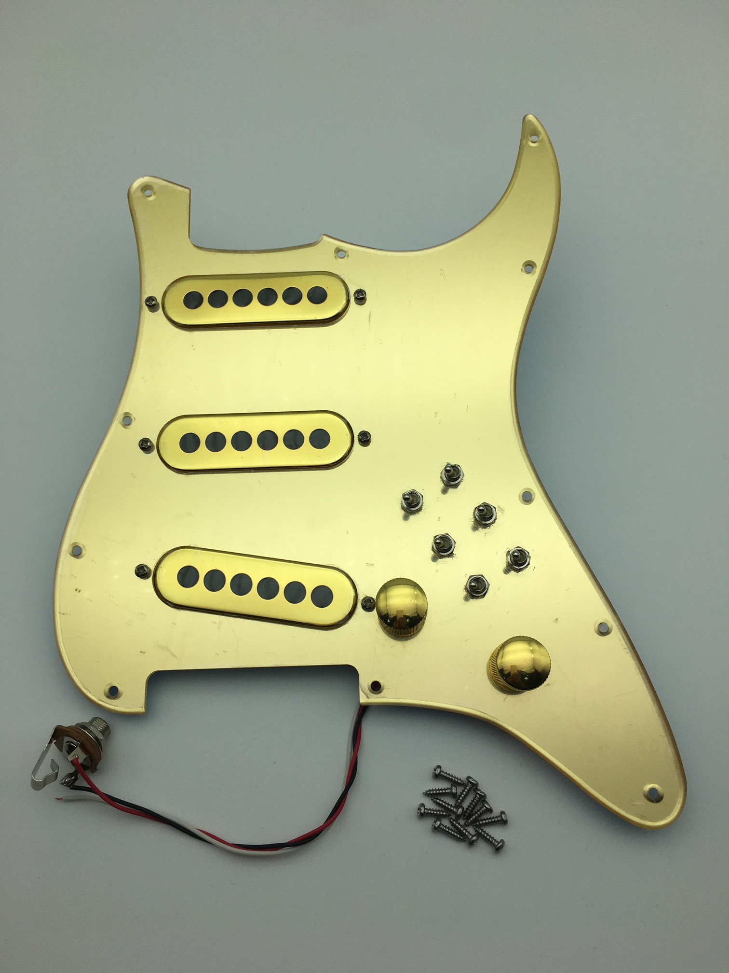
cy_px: 486
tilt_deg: -65.2
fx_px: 814
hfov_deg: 48.2
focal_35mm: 29
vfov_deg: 61.7
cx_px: 364
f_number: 2.2
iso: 25
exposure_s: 1/1040
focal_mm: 4.15
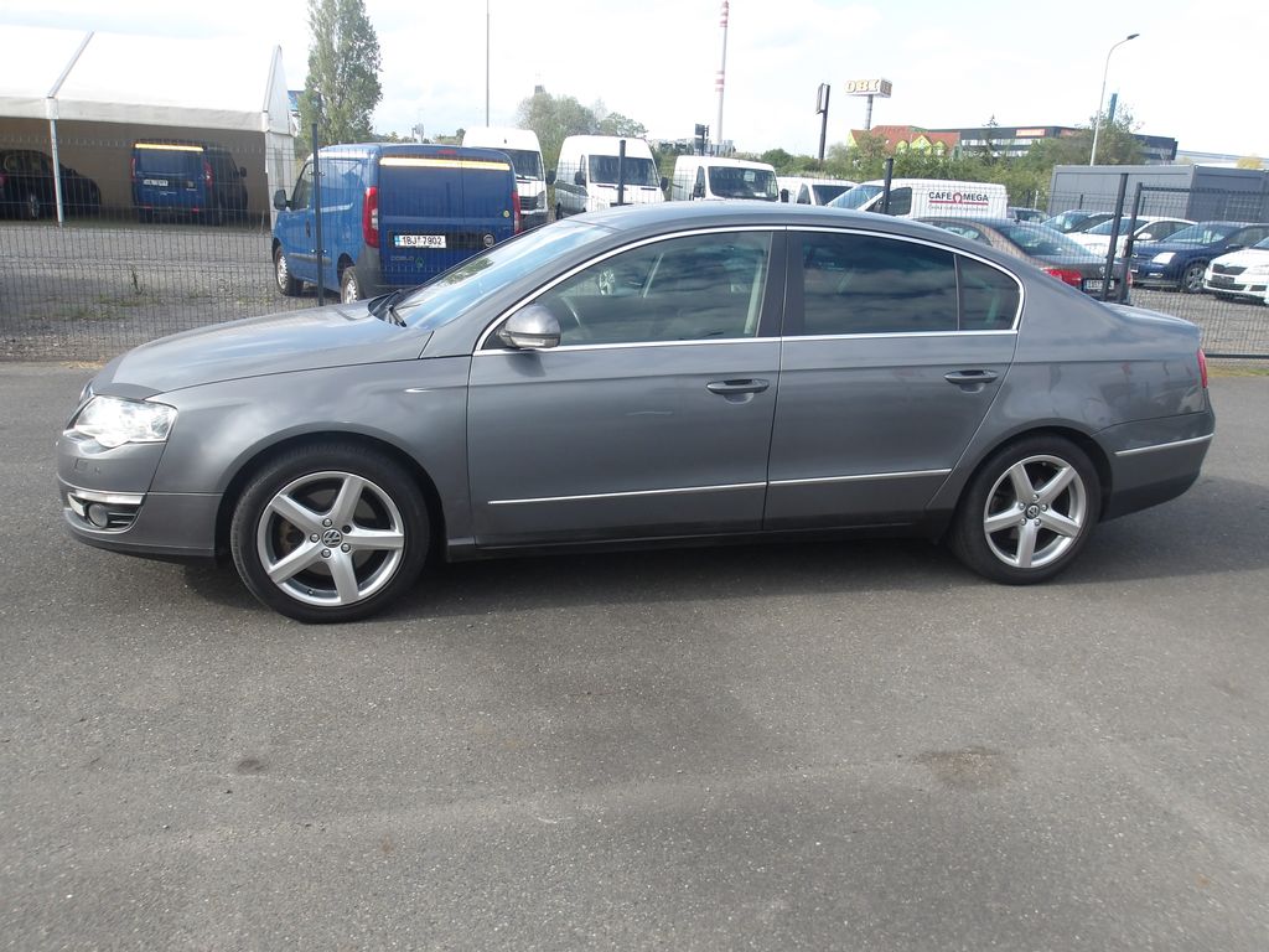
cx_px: 634
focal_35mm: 27
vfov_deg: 51.4
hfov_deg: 65.3
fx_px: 990
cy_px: 476
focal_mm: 4.9
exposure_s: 1/529
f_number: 3
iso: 100
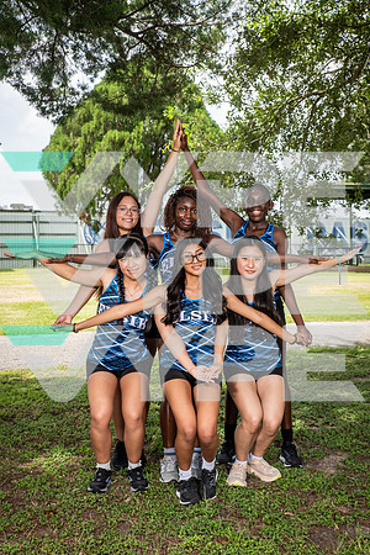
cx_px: 185
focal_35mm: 48
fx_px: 740
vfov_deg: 41.1
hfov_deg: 28.1
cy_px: 278
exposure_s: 1/400
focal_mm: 48
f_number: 6.3
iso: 250
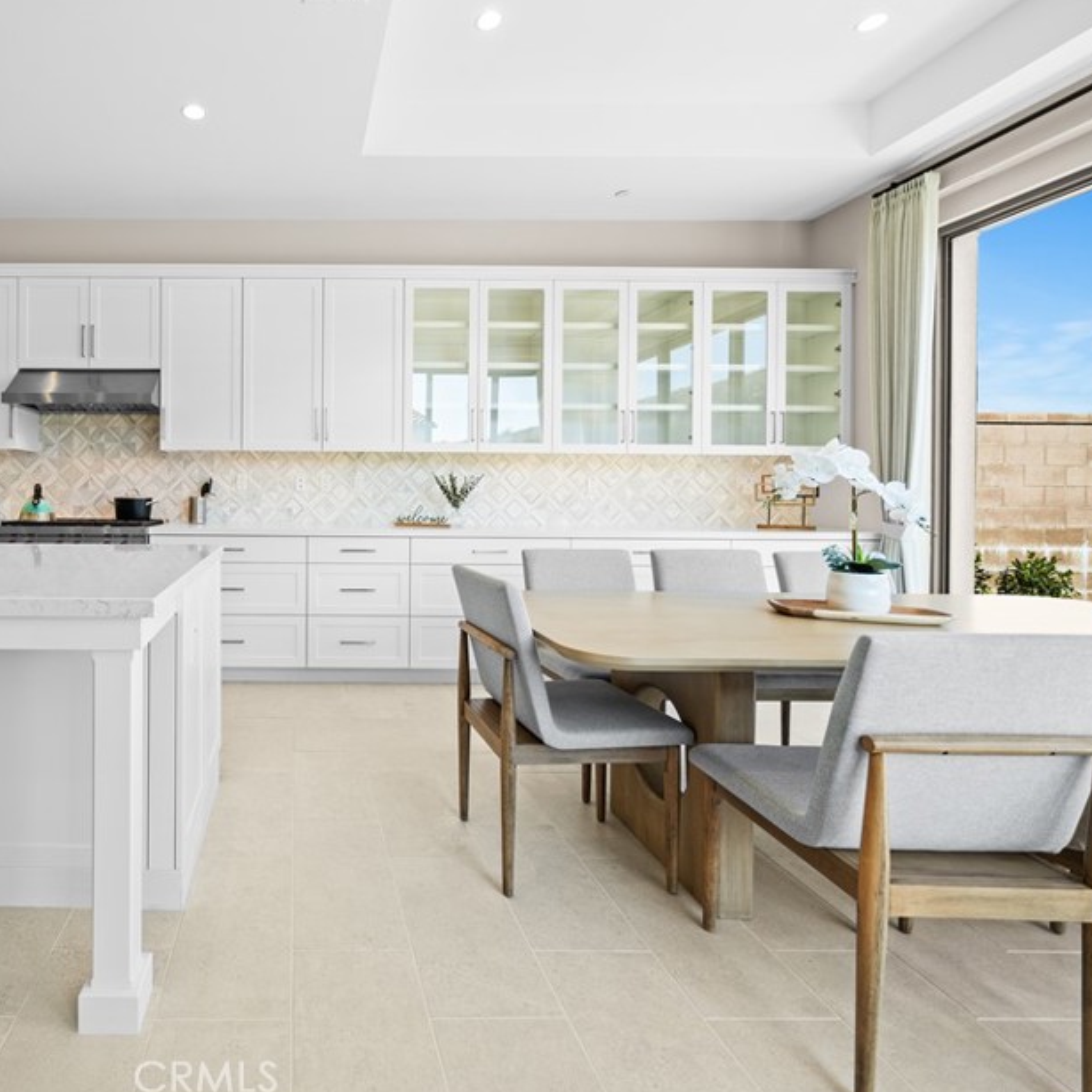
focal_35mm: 17
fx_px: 607
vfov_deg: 83.7
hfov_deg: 78.6
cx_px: 293
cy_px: 495
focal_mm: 12
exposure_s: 1/30
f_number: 4
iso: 100
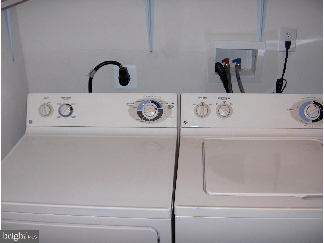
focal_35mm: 39
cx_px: 162
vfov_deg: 36.8
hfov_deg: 47.9
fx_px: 365
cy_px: 122
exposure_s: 1/60
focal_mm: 8
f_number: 2.8
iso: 100
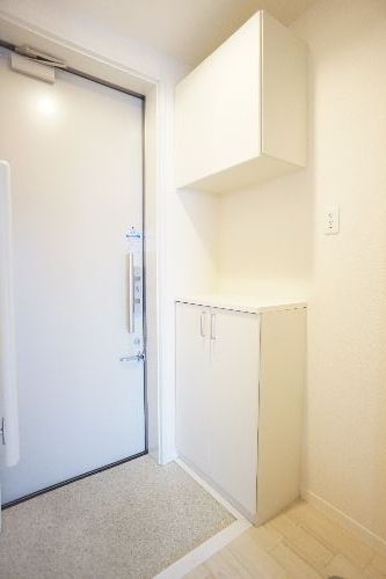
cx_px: 193
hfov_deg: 53.1
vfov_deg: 73.8
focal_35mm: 24
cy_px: 290
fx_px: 386
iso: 1600
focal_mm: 16
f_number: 2.8
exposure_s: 1/50
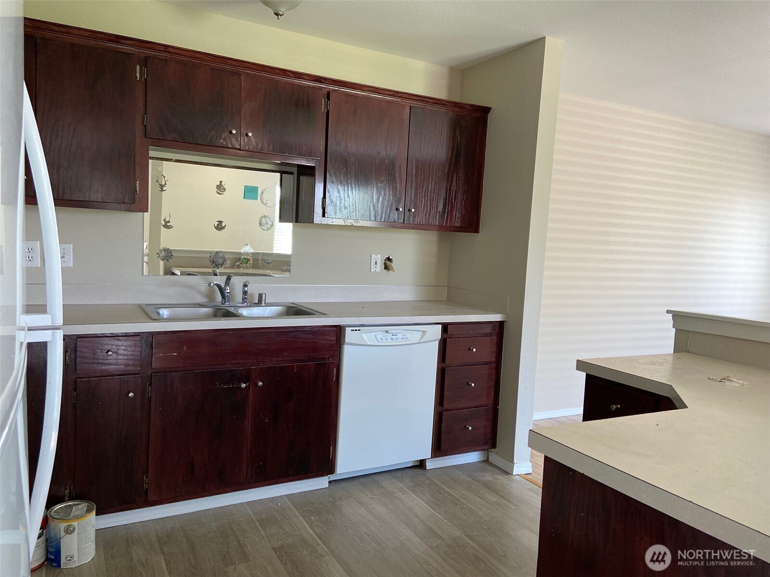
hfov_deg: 67.3
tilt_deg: -4.5
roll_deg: -2.8
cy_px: 288
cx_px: 385
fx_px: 578
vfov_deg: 53.1
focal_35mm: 26
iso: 200
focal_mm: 4.25
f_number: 1.8
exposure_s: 1/60
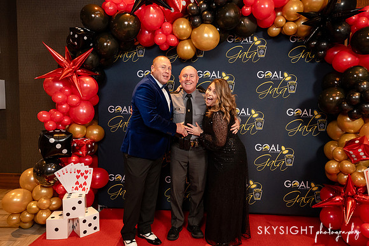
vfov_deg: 52.7
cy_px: 123
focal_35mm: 24
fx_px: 249
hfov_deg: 73.2
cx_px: 184
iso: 3200
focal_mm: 24
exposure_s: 1/125
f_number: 5.6
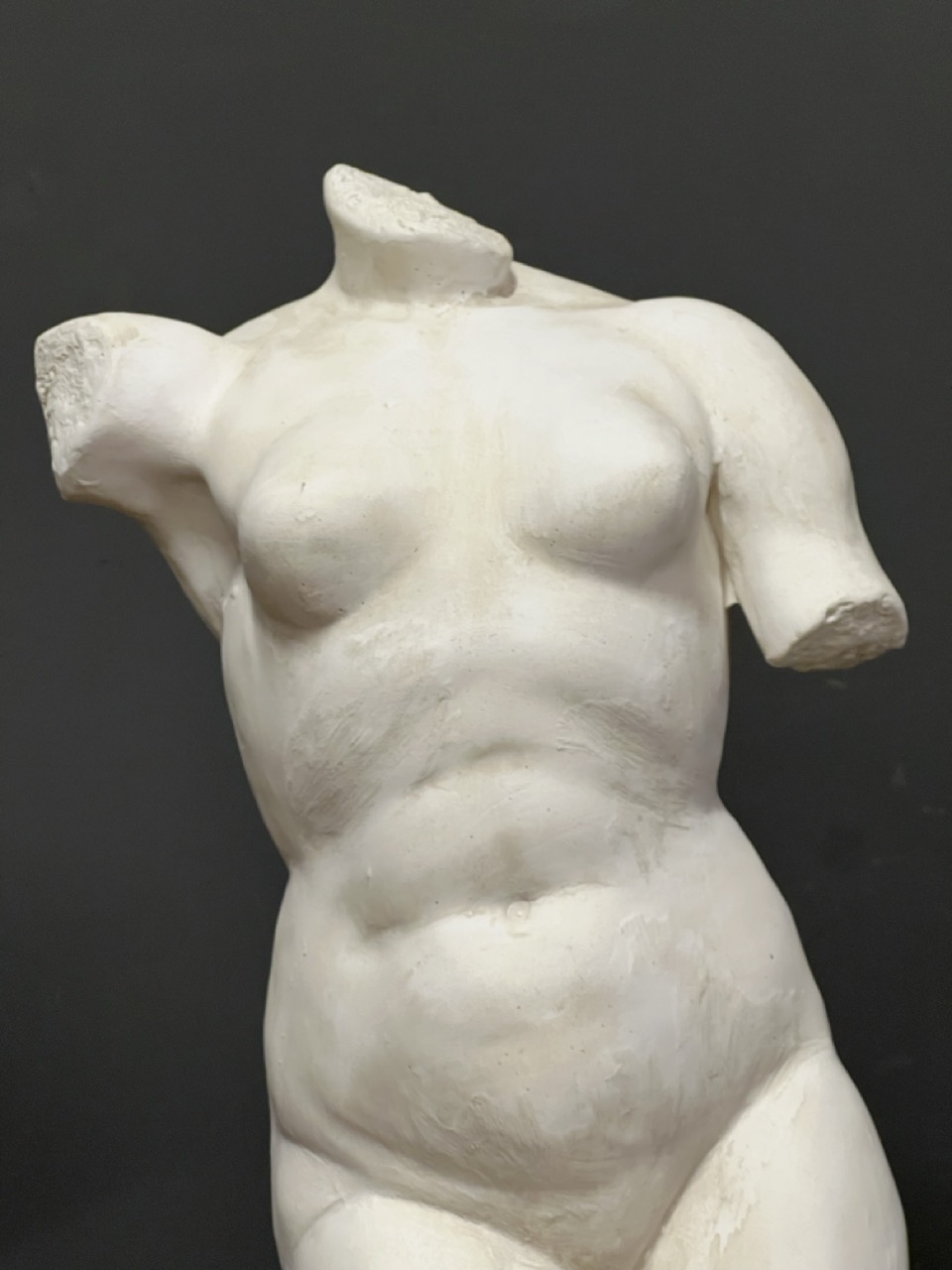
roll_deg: -3.2
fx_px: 2824
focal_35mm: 77
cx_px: 476
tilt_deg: +5.2
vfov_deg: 25.3
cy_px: 635
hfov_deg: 19.1
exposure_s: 1/50
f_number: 2.8
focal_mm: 9
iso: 400
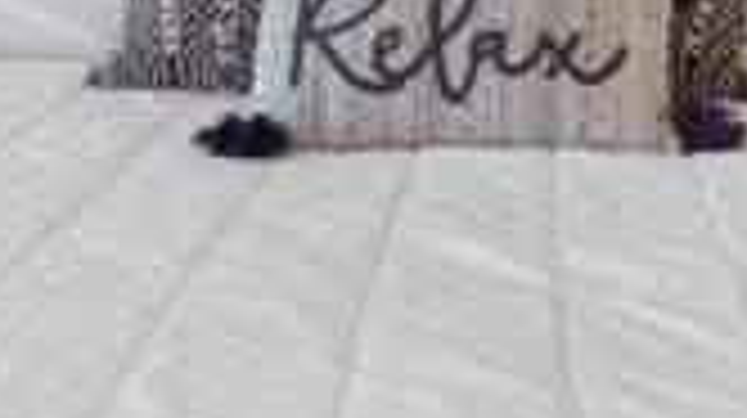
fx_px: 1860
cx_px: 513
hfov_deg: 22.6
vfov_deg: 12.1
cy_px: -238
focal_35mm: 94
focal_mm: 31
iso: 800
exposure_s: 1/25
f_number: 11
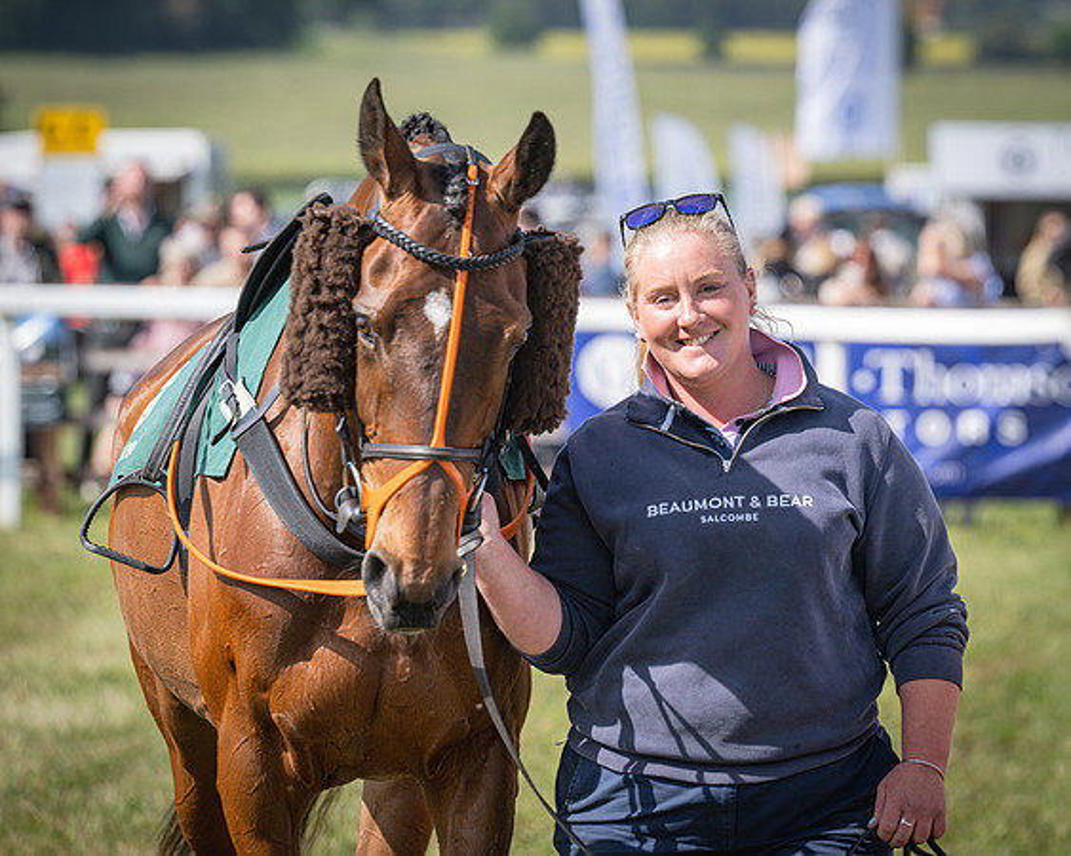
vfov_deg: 6.6
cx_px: 662
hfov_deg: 8.3
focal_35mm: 233
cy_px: 301
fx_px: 7398
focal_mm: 160
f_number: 4
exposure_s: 1/1600
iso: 200
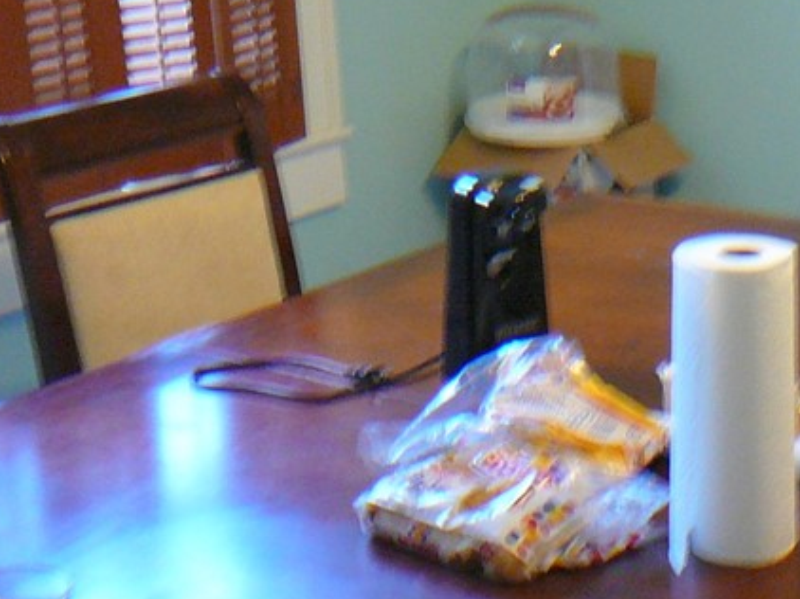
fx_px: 1963
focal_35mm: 85
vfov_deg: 17.3
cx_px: 849
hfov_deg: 22.0
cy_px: 430
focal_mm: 5.2
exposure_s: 1/8
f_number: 2.8
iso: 200
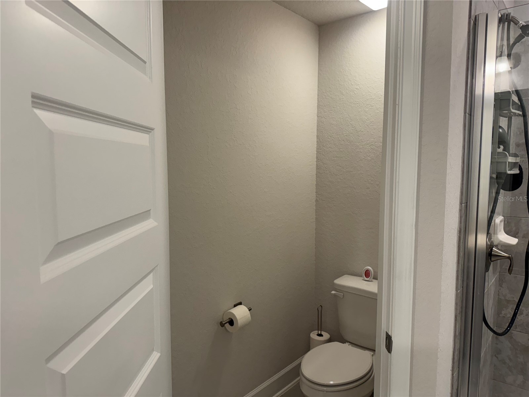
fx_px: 367
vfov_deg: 56.8
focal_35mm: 24
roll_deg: -0.2
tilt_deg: -5.2
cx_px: 264
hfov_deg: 71.6
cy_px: 198
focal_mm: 6.76
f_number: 1.78
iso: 200
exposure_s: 1/120
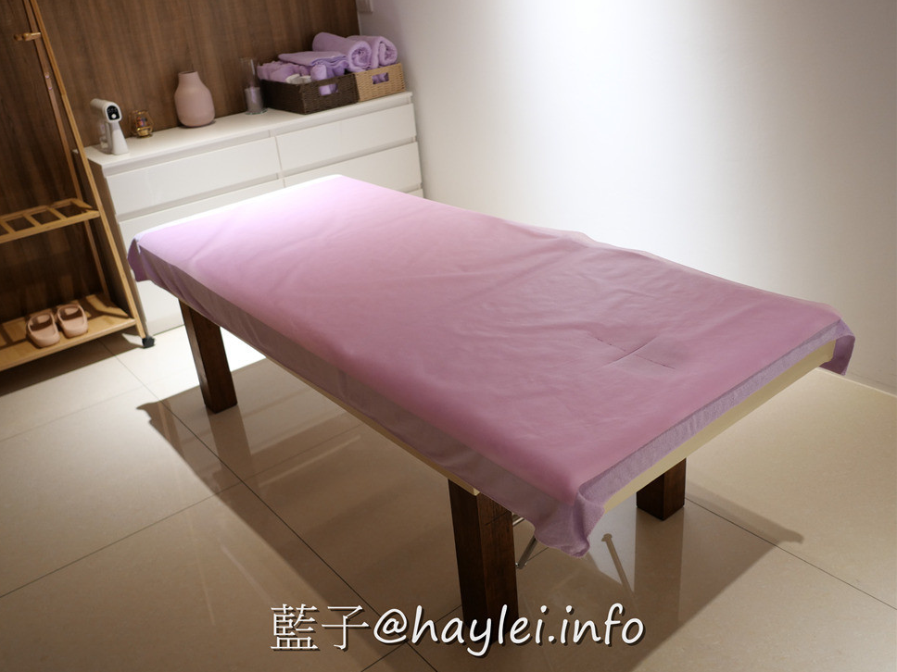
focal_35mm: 31
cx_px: 435
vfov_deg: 45.4
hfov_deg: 58.3
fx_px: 803
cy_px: 330
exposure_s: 1/60
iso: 500
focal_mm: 15
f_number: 1.7
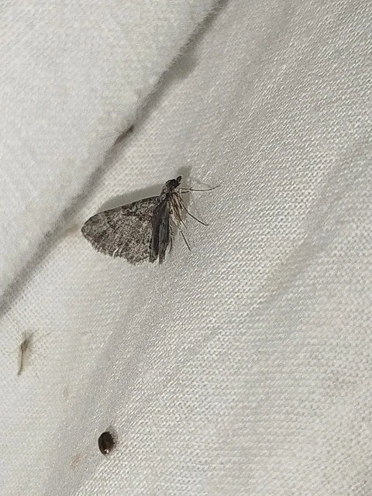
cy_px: 248
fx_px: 1433
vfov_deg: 19.6
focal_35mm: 100
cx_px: 186
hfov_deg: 14.8
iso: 80
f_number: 1.7
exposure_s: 1/50
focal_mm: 5.31
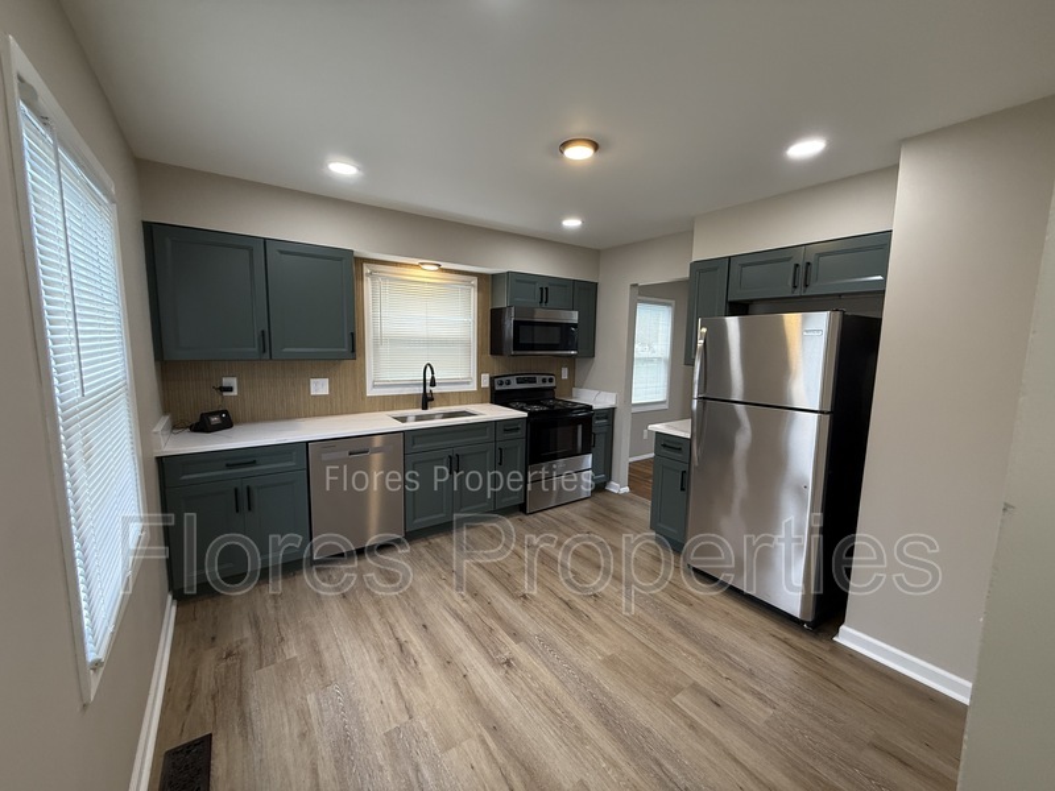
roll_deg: -0.9
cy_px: 396
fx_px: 427
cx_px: 528
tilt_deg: -7.3
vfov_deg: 85.7
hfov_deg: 102.1
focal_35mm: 14
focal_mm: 2.22
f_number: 2.2
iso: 250
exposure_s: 1/120
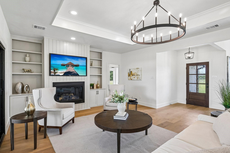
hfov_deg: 90.0
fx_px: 115
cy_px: 76
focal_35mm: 18
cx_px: 115
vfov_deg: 67.4
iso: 400
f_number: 8
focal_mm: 18
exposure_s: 1/60
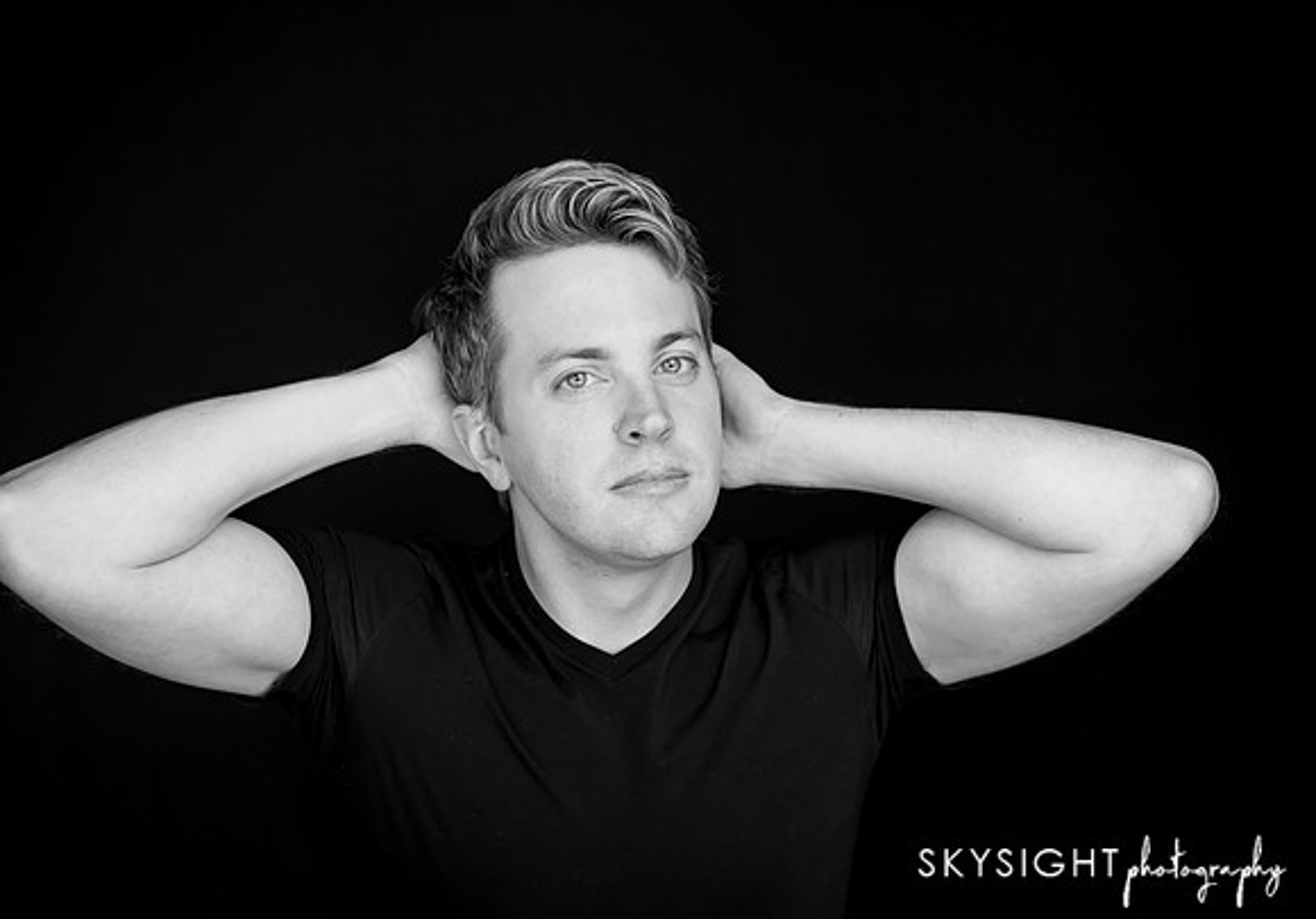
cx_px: 688
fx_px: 2104
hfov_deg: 34.7
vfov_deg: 24.6
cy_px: 460
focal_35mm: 57
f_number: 4.5
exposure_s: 1/160
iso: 500
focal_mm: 55
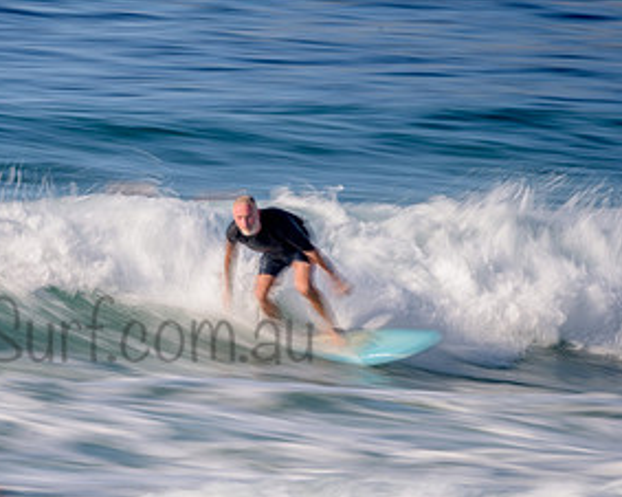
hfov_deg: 1.6
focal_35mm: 1179
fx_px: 21689
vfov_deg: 1.3
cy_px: 215
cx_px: 225
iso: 31
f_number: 16
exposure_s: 1/13
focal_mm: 500
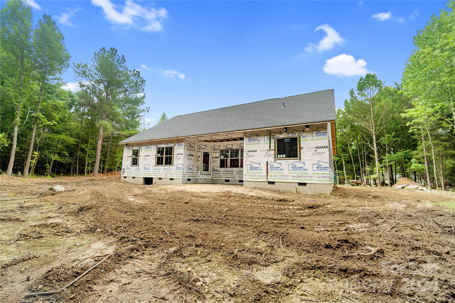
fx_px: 190
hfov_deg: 100.4
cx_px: 228
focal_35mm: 15
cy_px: 152
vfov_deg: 77.3
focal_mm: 10
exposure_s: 1/125
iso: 100
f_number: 4
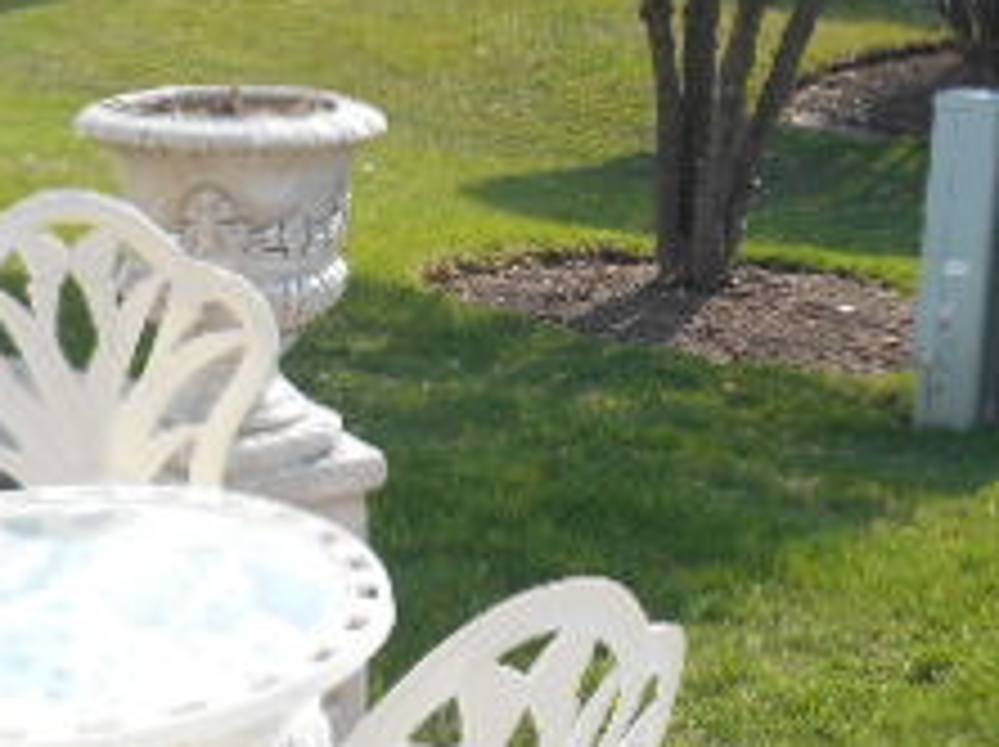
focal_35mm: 75
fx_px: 2162
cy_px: 302
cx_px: 675
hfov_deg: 25.9
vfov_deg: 19.6
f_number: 3.4
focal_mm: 4.7
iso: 80
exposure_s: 1/320
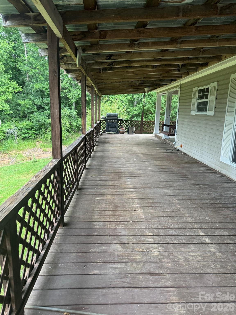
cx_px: 118
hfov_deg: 56.8
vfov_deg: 71.6
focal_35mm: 24
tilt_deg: -12.3
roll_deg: -0.1
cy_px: 158
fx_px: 218
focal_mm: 6.76
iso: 200
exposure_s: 1/97
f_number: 1.78
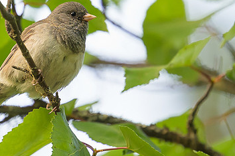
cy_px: 8
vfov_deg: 0.8
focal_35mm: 1723
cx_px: 59
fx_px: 11232
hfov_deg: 1.2
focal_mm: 560
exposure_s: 1/320
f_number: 4
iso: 1000
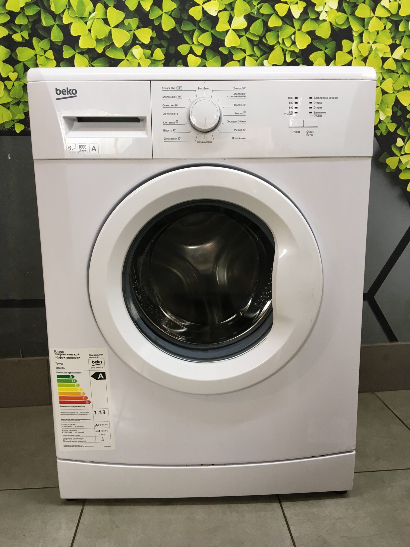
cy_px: 274
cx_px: 205
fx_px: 458
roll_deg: -0.6
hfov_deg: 48.2
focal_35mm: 29
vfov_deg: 61.7
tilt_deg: -10.0
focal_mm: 4.15
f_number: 2.2
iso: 80
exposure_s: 1/33
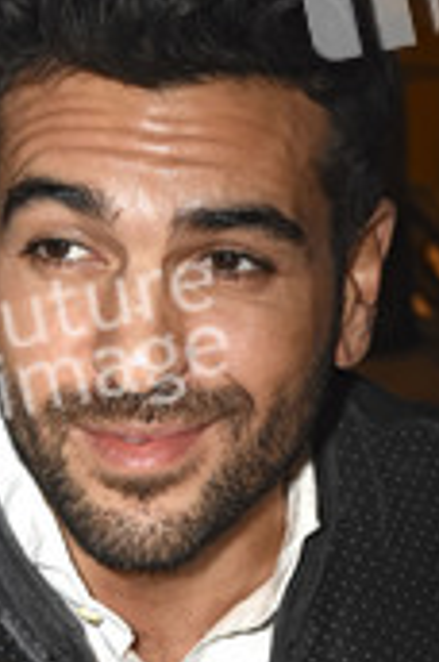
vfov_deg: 8.9
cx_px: 142
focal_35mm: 230
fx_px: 4224
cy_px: 547
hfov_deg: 5.9
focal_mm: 66
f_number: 6.3
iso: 1600
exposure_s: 1/125
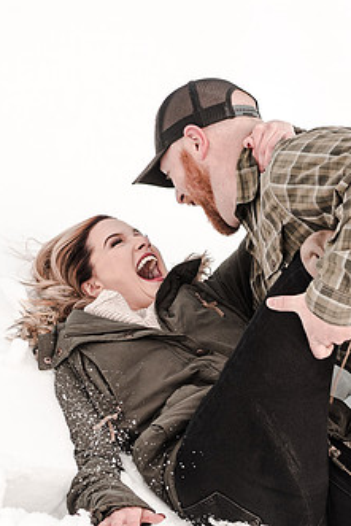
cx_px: 365
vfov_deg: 15.5
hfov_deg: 10.4
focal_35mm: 131
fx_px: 1914
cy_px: 429
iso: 200
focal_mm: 35
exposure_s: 1/500
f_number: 2.8
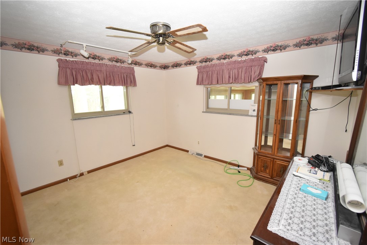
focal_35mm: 15
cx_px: 184
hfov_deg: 100.4
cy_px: 122
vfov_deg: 77.3
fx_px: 153
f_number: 4.5
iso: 1600
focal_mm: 10
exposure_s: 1/80
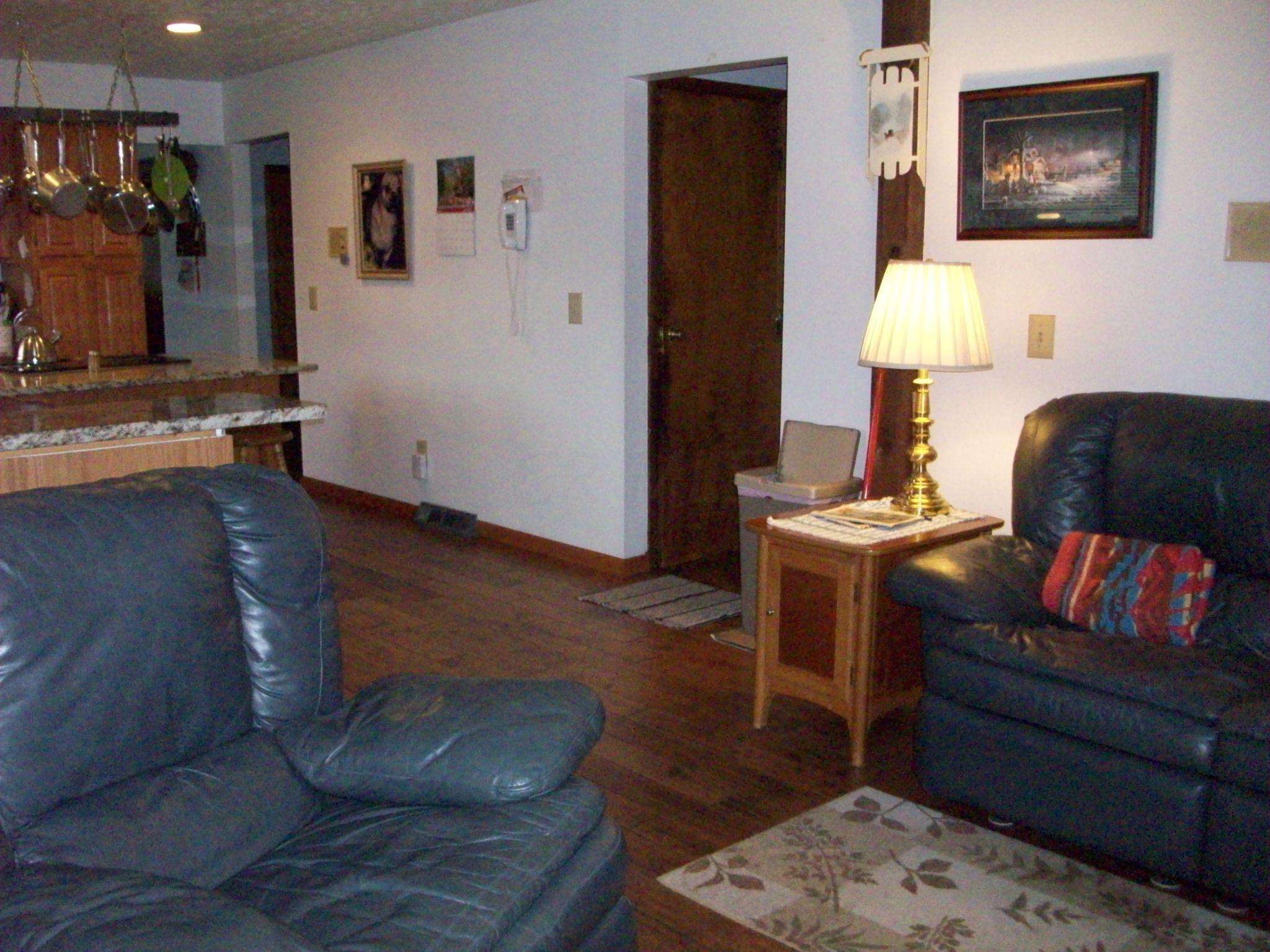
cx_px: 635
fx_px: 1247
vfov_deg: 41.8
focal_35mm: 34
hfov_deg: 54.0
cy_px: 476
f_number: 2.8
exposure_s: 1/128
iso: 800
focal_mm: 5.7
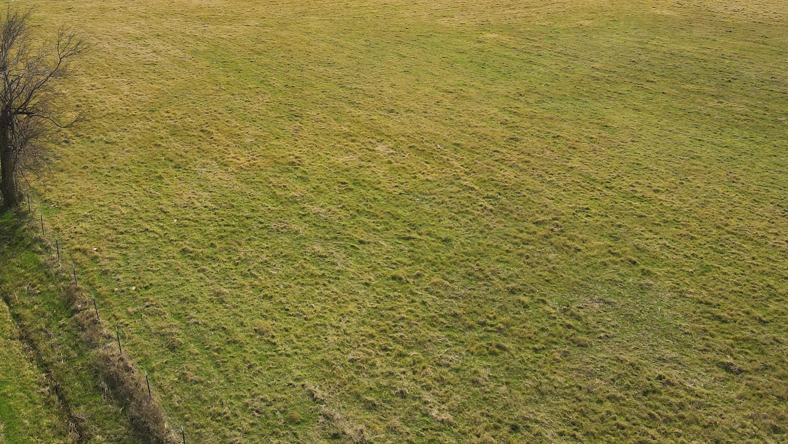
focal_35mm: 35
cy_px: 86
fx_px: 731
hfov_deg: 56.5
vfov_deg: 32.7
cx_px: 344
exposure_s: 1/1000
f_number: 2.8
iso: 100
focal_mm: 4.5
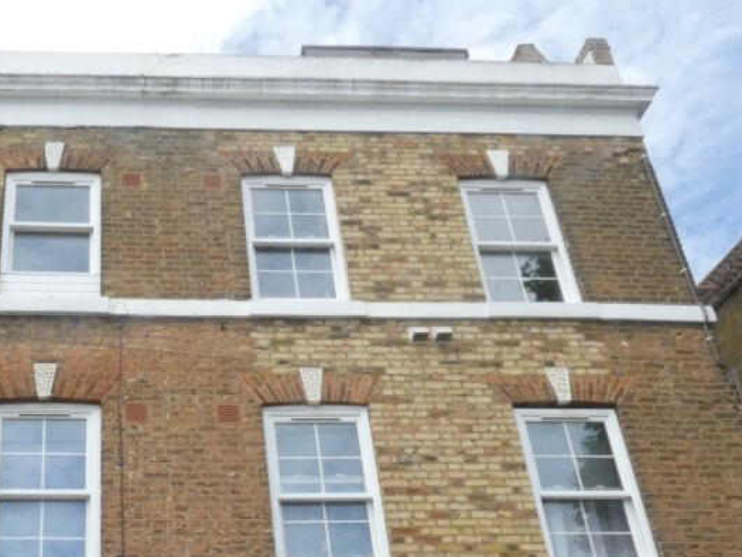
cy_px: 519
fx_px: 836
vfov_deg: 34.4
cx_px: 133
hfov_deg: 45.1
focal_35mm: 39
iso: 800
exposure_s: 1/800
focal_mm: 3.6
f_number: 8
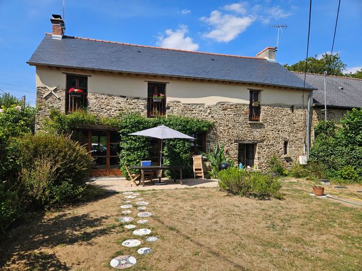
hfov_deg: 73.9
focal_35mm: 23
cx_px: 181
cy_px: 136
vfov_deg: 58.9
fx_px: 241
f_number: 1.8
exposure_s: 1/1517
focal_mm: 5.4
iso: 25
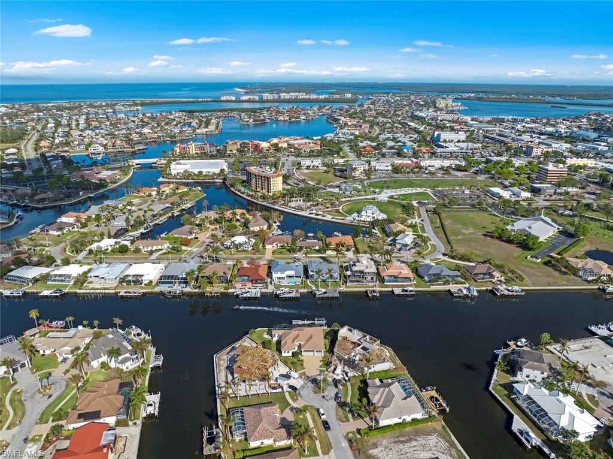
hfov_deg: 71.6
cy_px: 230
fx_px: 425
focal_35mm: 24
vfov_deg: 56.7
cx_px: 306
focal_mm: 12.29
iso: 100
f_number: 2.8
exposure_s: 1/4000
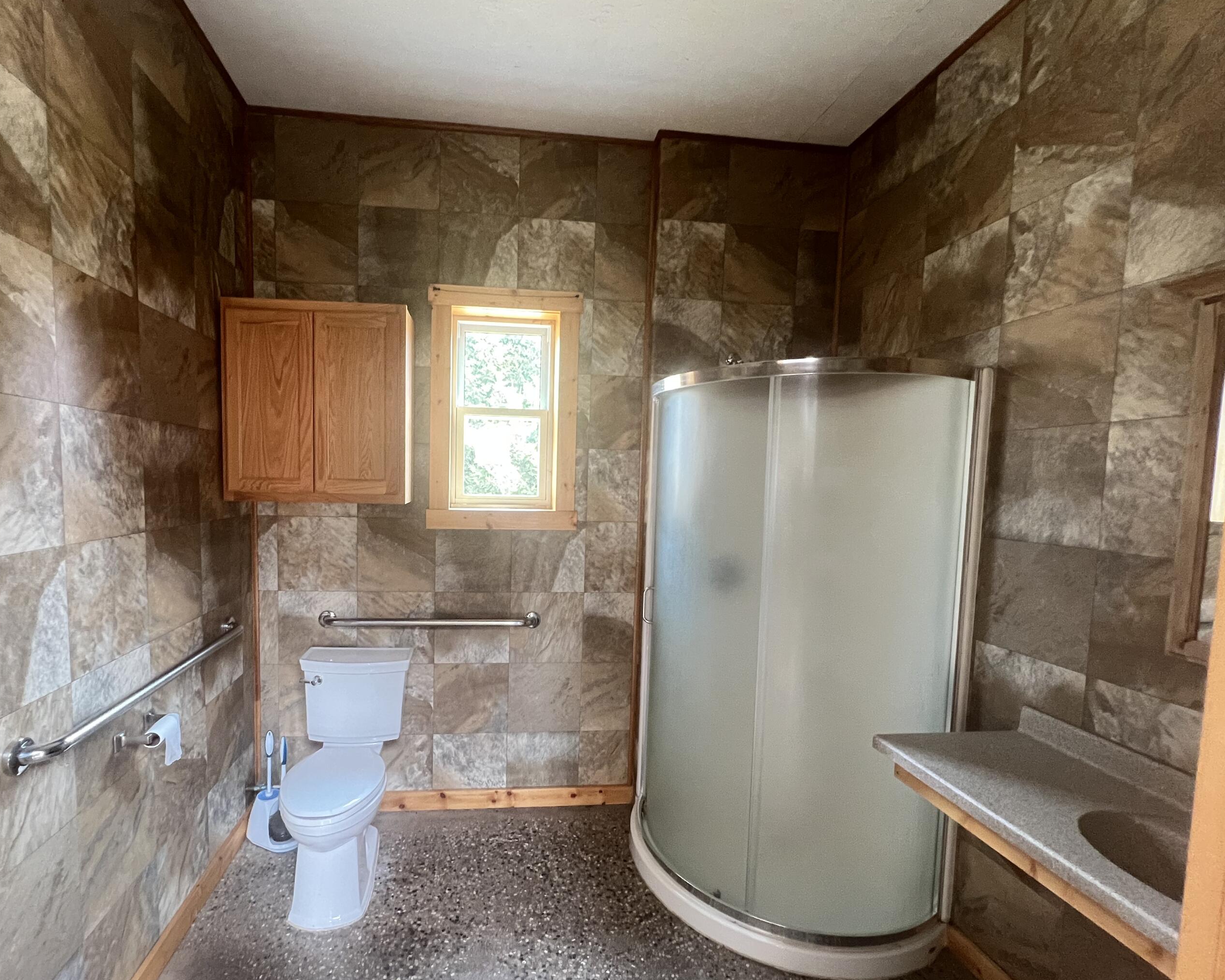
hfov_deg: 96.3
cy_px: 516
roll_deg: -1.4
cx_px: 539
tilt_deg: -4.7
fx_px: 544
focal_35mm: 15
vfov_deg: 84.0
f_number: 1.8
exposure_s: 1/60
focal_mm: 1.57
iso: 400
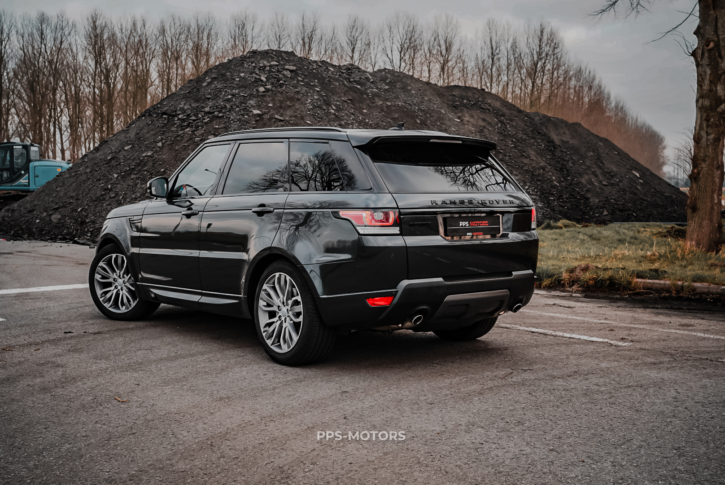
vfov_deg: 33.5
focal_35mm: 40
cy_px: 242
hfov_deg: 48.4
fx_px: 806
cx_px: 362
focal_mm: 40
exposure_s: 1/50
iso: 100
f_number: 5.6
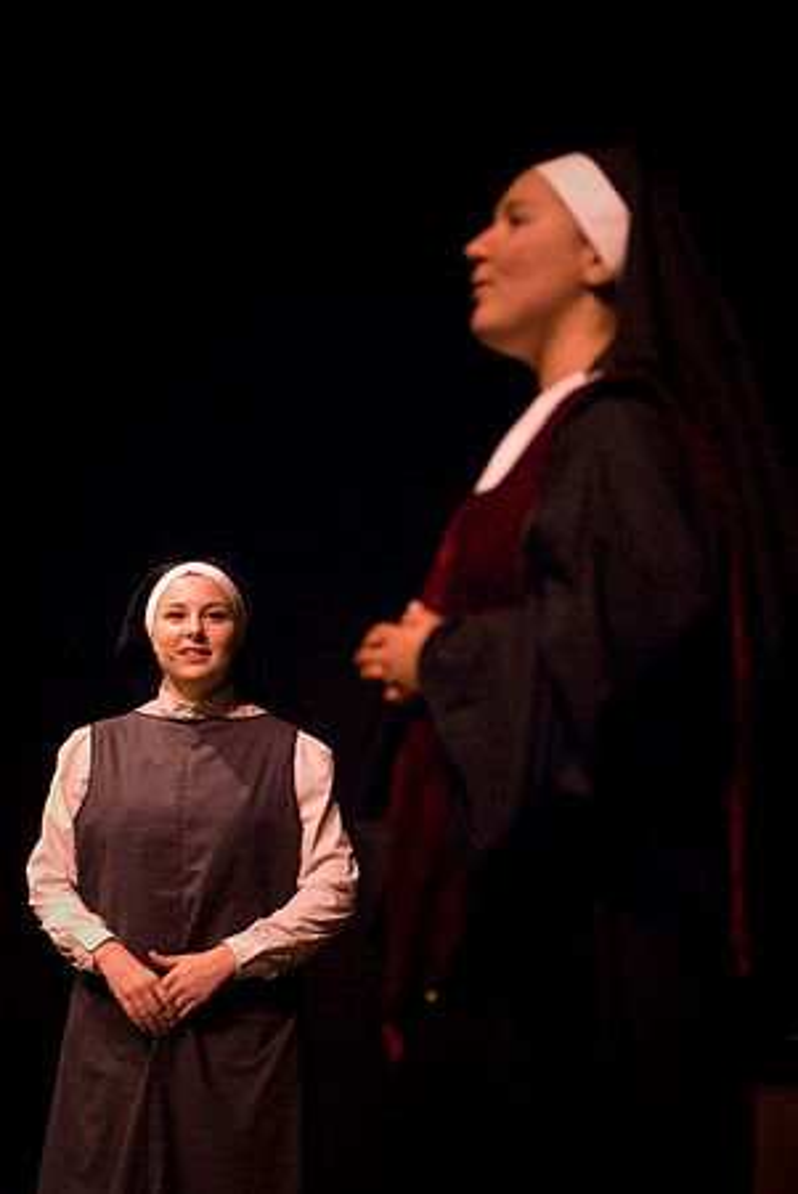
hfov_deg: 10.7
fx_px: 4279
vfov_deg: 15.9
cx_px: 399
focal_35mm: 129
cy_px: 597
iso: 1600
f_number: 2.8
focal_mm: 86
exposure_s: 1/100
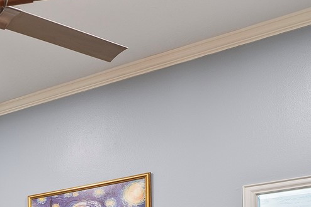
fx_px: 570
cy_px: 350
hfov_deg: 23.8
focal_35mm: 66
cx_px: -162
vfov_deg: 17.5
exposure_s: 1/1.67
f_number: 6.3
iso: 125
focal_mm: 15
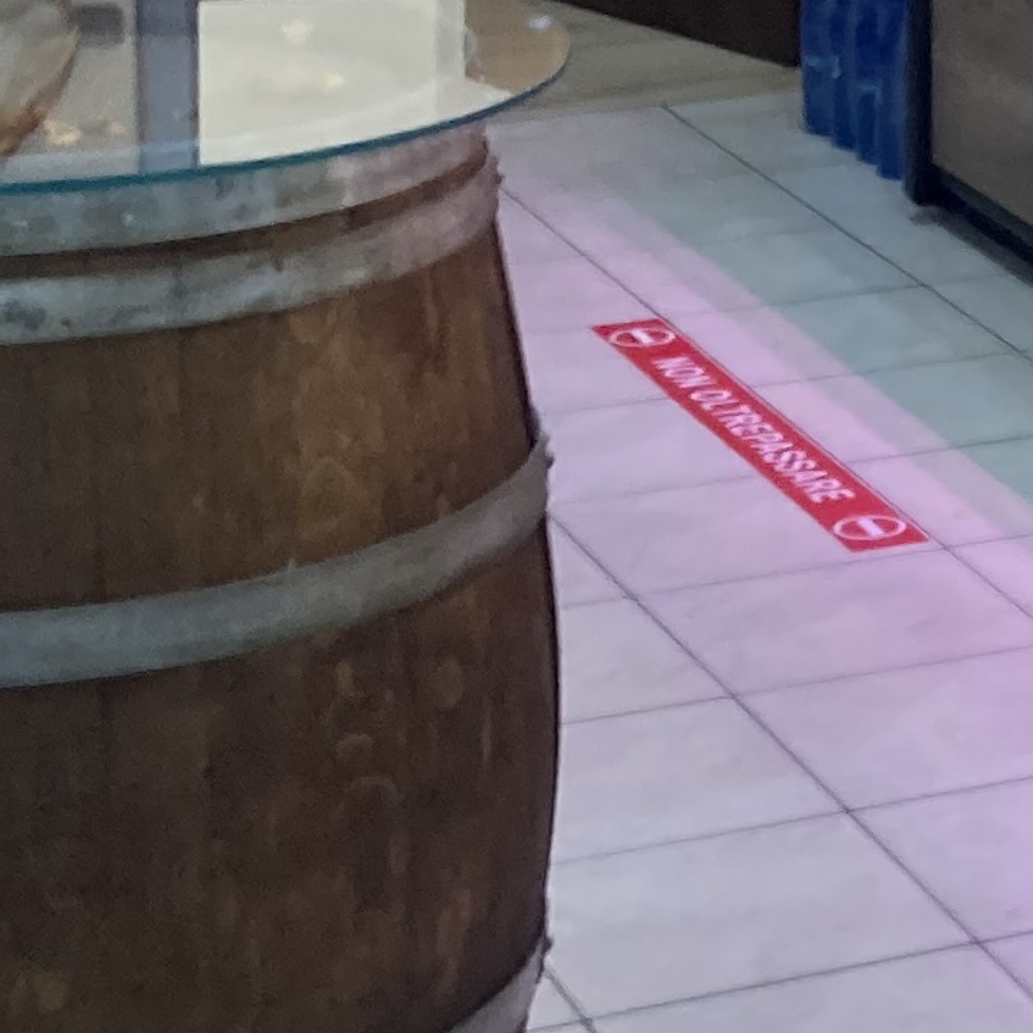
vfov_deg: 12.1
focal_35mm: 139
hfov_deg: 11.4
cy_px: -365
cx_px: 2007
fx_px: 4693
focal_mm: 3.99
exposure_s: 1/50
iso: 100
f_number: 1.8
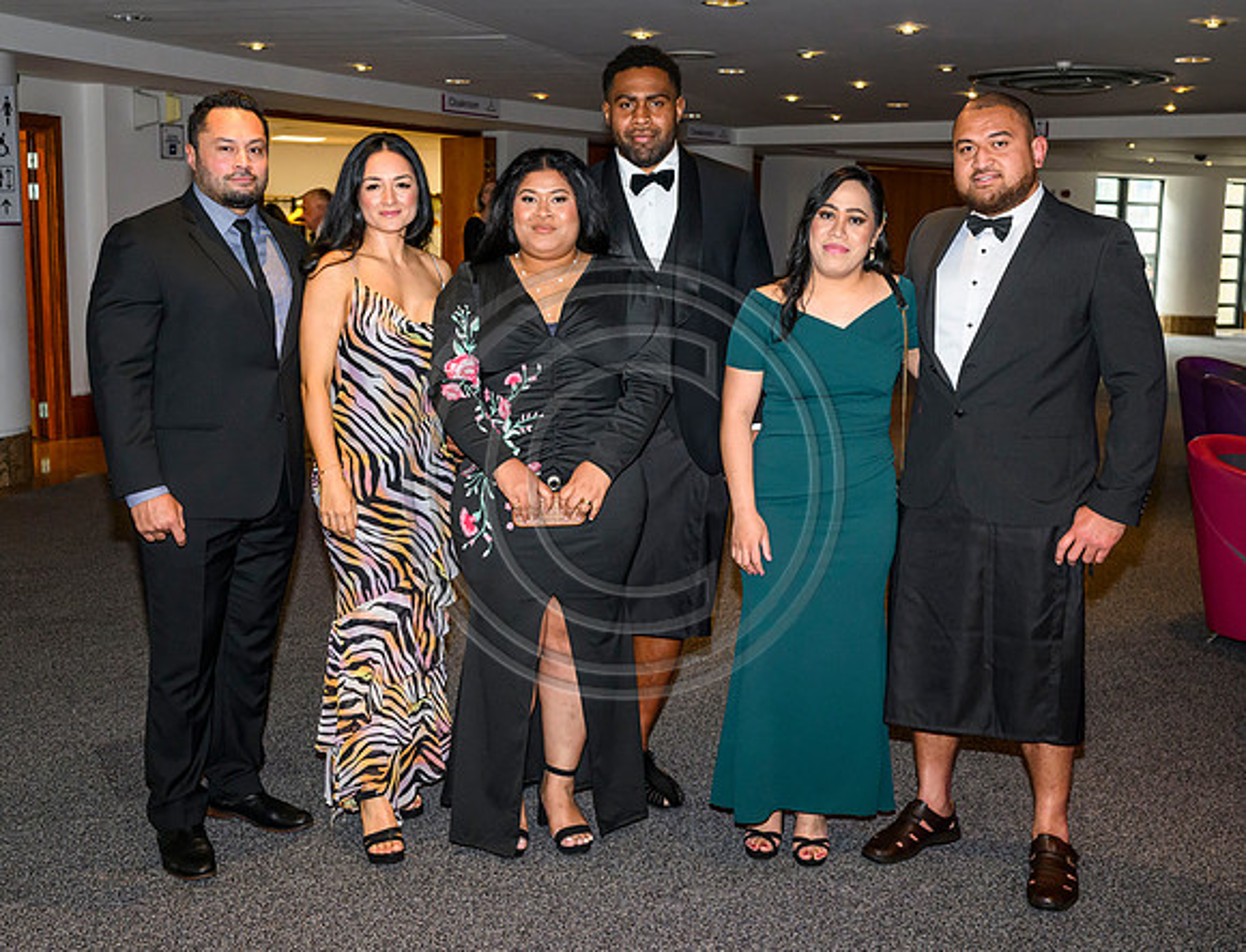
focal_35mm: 43
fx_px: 1576
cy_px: 447
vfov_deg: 33.6
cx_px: 647
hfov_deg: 43.1
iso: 2500
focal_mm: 35
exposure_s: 1/160
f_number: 5.6
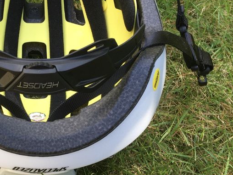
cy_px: 82
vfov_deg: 20.2
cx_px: 36
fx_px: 491
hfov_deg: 26.0
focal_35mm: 73
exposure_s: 1/100
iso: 40
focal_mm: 4.15
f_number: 2.2
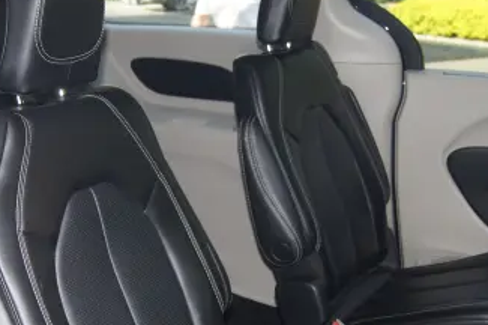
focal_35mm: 65
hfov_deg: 31.0
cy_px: 214
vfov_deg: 20.8
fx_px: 880
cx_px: 227
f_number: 4
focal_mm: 22
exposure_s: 1/60
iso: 100
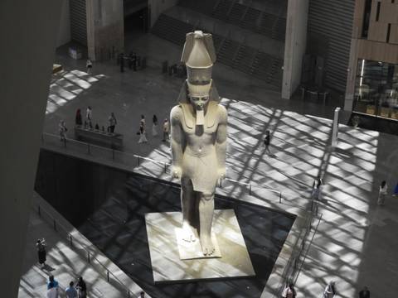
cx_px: 199
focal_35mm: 65
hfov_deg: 29.8
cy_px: 149
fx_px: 747
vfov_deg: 22.6
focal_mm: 11.6
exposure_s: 1/30
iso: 400
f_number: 4.2
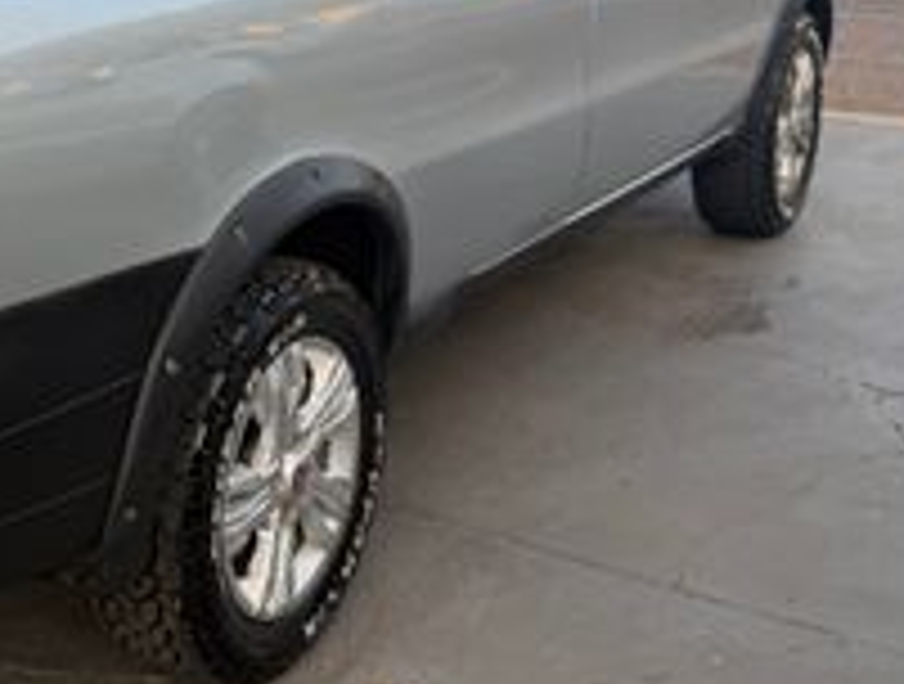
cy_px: 243
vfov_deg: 26.1
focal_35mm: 56
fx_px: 1467
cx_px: 9
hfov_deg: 31.7
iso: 100
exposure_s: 1/491
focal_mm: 6.76
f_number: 1.78
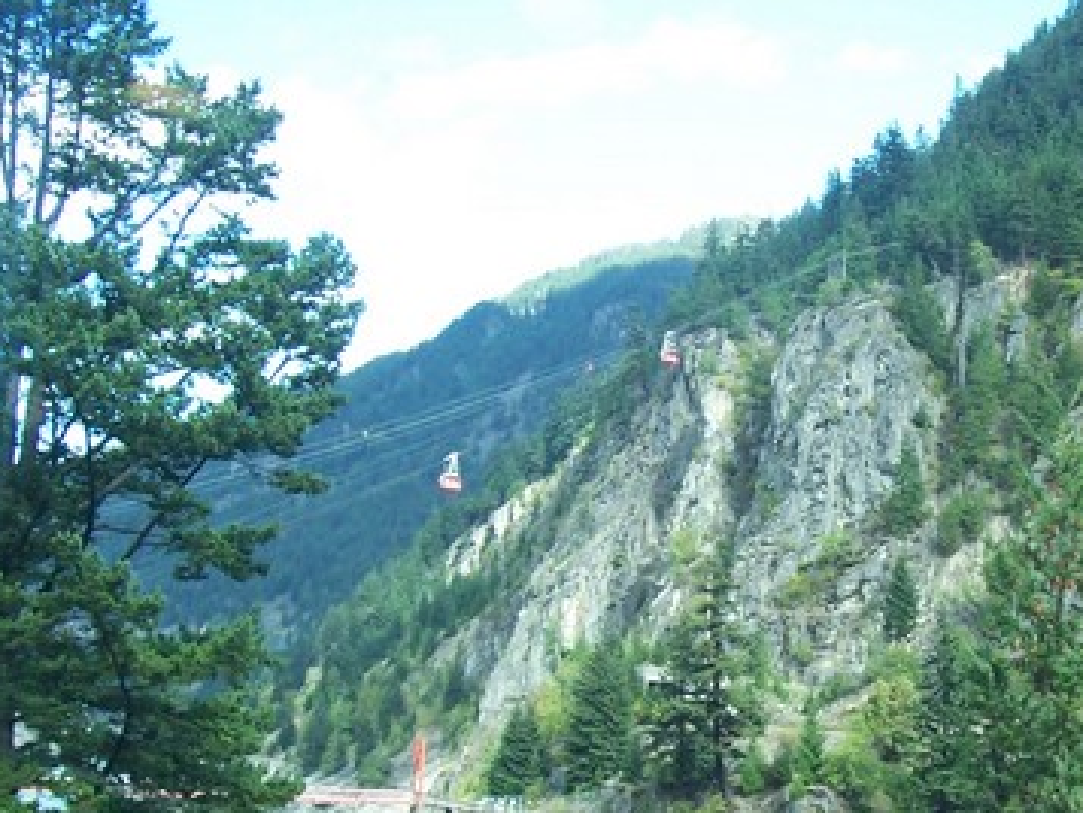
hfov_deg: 31.2
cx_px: 789
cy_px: 531
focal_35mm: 61
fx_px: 1909
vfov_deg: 23.9
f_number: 2.7
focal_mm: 5.6
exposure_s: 1/180
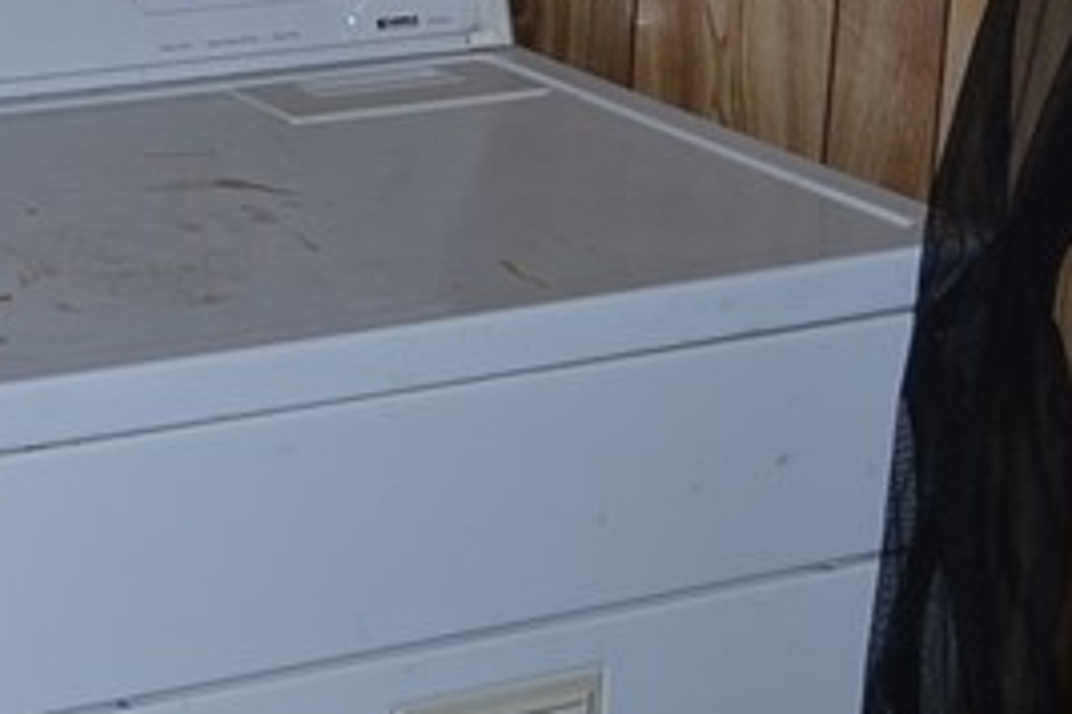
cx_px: -245
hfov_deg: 17.6
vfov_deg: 12.1
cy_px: -213
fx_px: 3275
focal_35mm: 110
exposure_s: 1/200
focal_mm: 18
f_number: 3.5
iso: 100
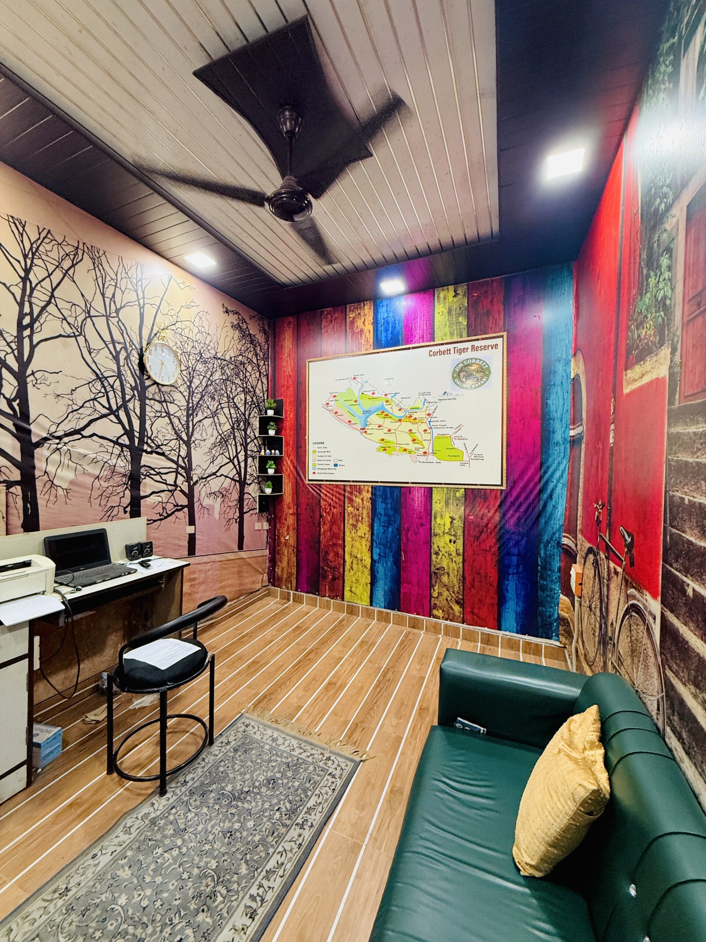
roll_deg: -0.4
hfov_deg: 85.7
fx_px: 381
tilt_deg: -1.1
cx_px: 353
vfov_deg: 102.1
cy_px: 471
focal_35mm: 14
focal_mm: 2.22
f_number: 2.2
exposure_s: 1/50
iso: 320
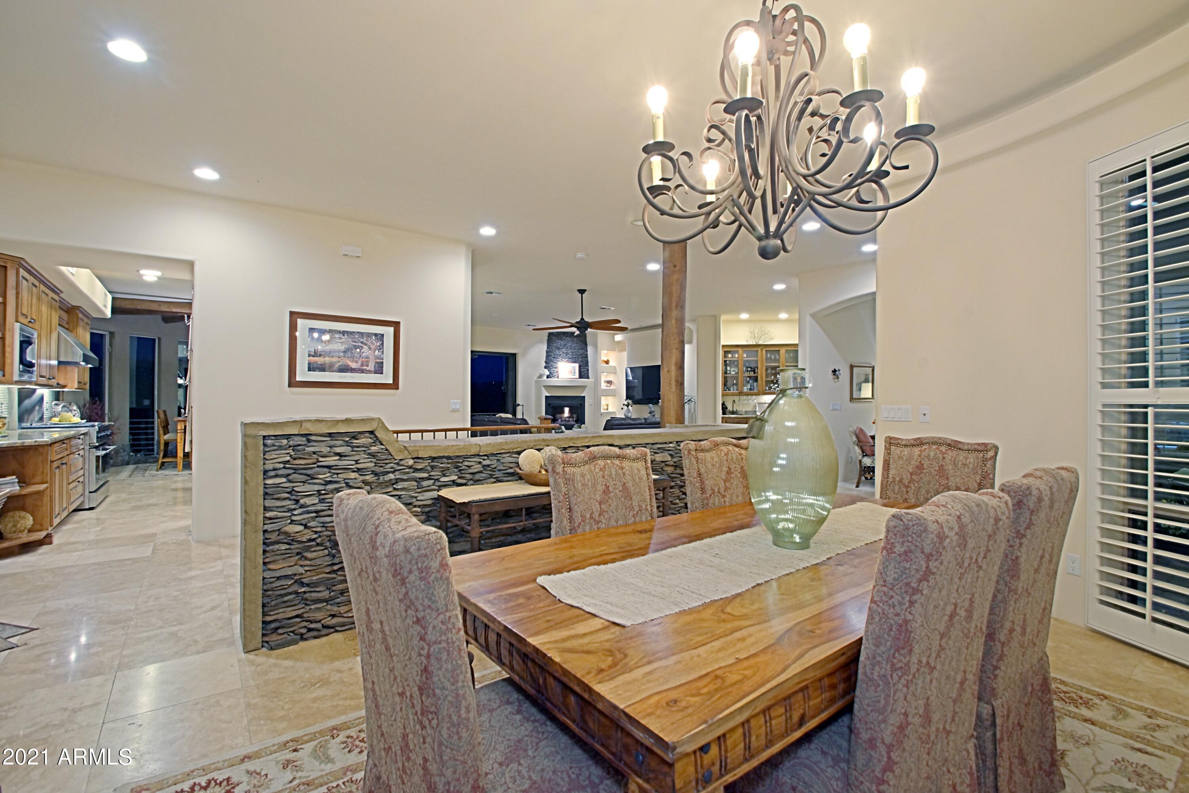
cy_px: 396
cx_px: 594
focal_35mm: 15
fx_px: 495
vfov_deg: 77.3
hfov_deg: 100.4
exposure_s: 1/6
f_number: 13
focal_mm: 10
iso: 1600
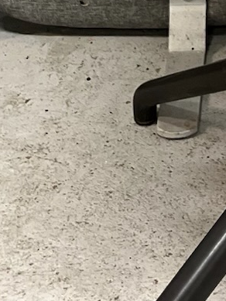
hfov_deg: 10.4
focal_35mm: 137
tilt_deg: -19.1
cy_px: -207
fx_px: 1192
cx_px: 369
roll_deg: +1.0
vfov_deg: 13.2
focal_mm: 5.1
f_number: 1.6
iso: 200
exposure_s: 1/50
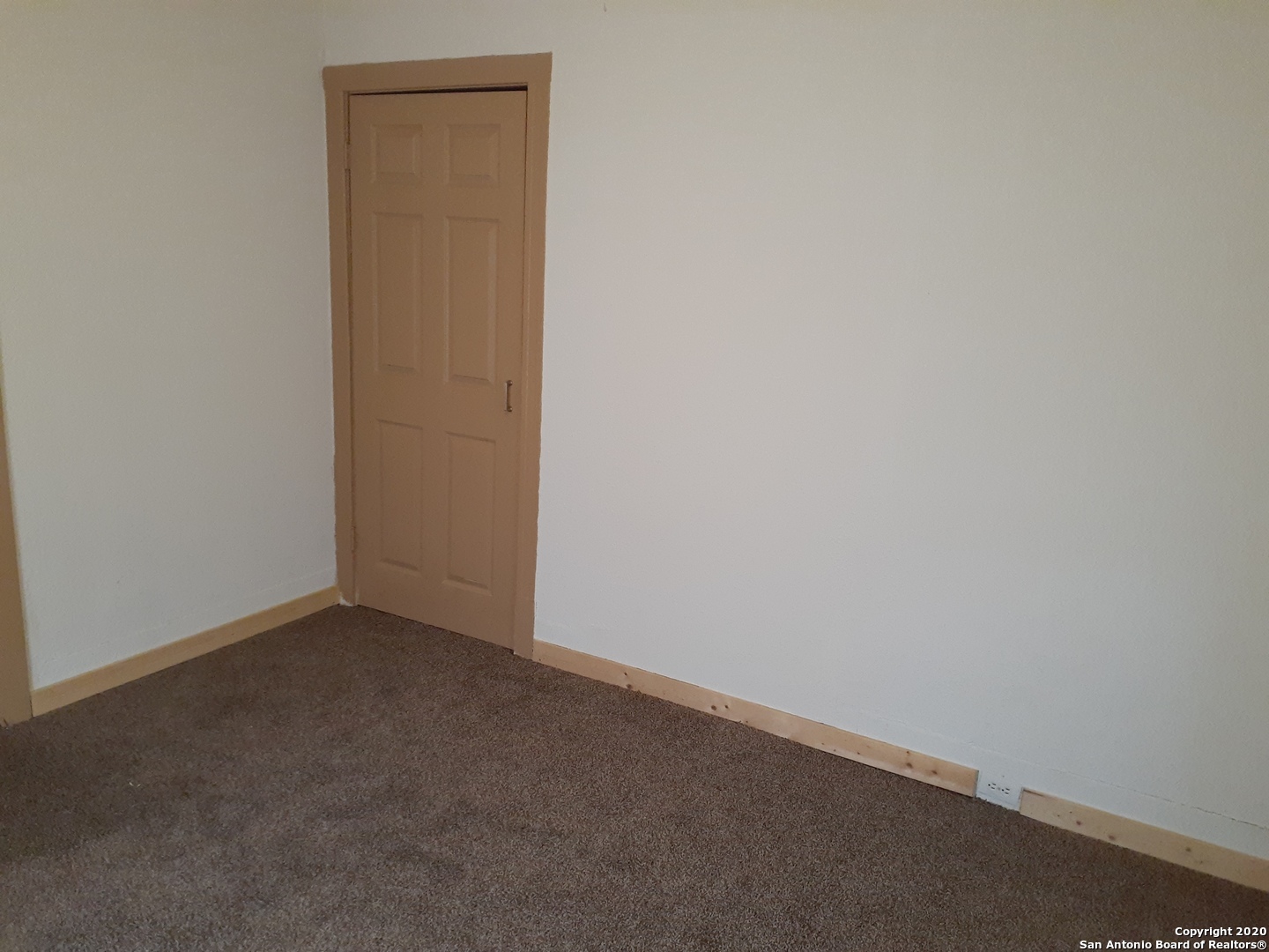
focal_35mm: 27
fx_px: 990
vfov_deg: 51.4
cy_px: 476
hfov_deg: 65.3
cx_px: 634
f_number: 1.9
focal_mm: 3.6
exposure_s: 1/40
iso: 320
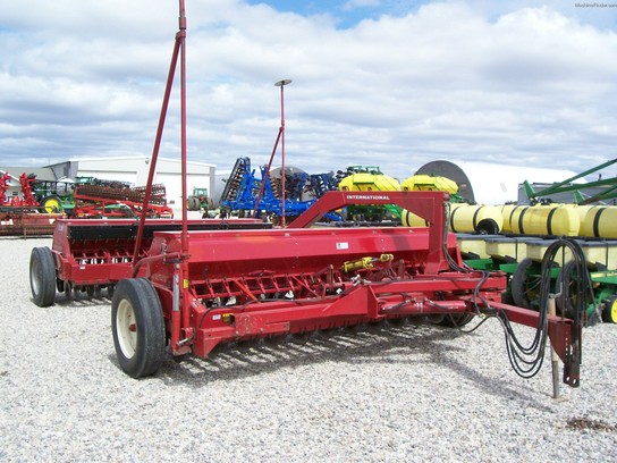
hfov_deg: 54.0
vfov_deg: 41.8
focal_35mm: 34
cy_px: 232
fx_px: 606
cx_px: 308
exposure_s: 1/603
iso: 80
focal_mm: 5.6
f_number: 5.1
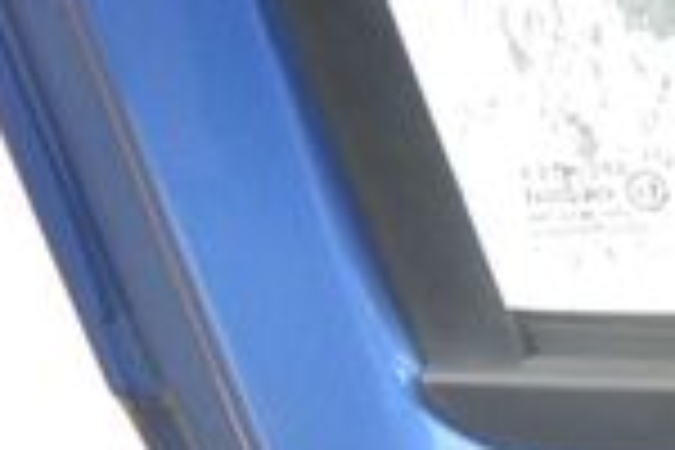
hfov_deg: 8.8
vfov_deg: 6.7
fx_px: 3450
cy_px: 1393
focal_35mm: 184
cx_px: 2124
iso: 160
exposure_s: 1/320
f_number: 3.5
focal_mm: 10
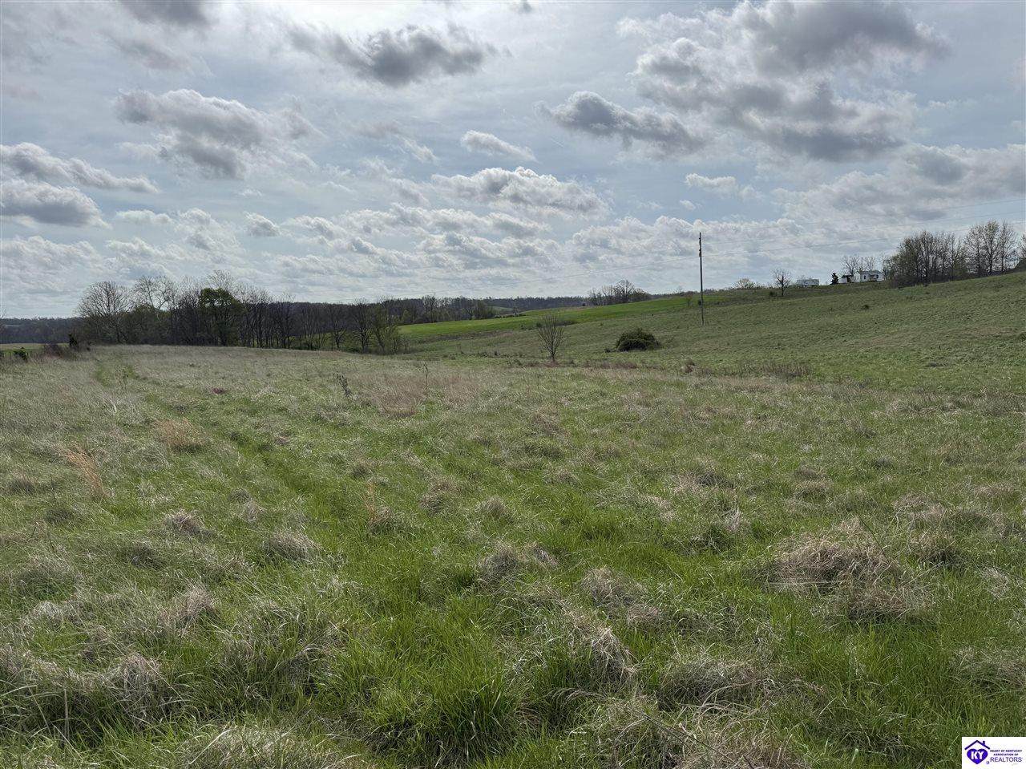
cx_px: 513
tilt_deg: -8.3
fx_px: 711
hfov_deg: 71.6
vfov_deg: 56.8
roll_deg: +2.1
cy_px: 384
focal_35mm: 24
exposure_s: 1/12346
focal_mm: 6.76
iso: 80
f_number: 1.78
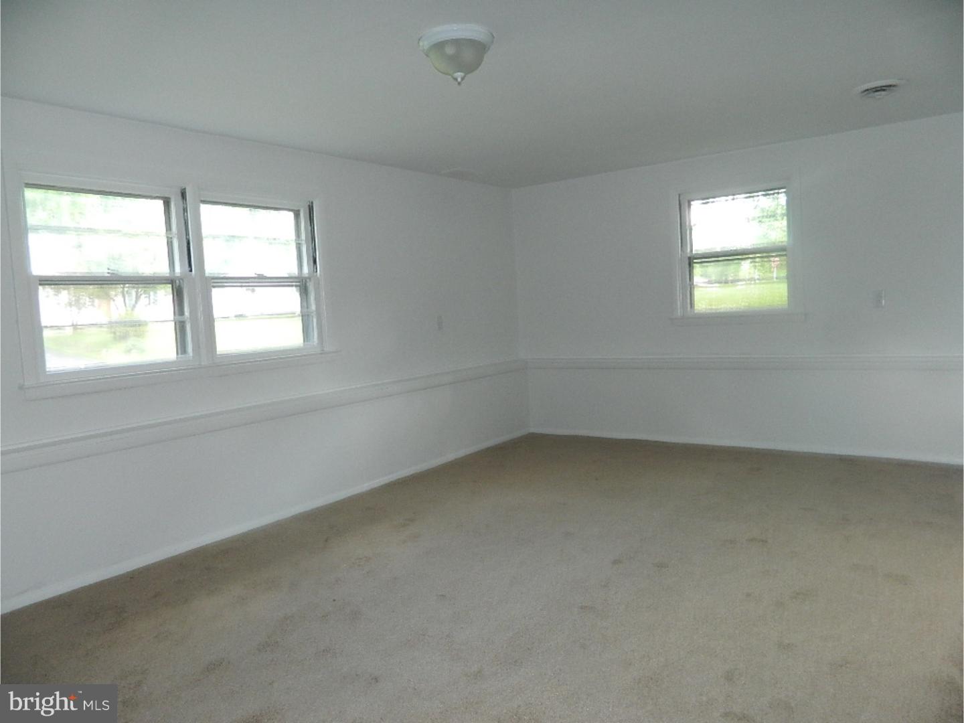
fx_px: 696
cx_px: 482
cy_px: 362
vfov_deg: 54.9
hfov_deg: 69.4
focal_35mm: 25
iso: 200
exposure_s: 1/30
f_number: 3.1
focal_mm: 4.5
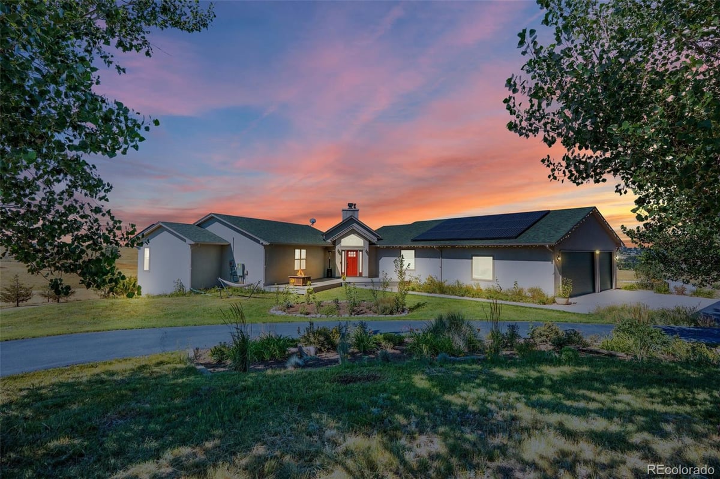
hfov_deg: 93.3
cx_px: 360
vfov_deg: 70.4
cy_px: 240
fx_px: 340
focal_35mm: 17
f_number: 7.1
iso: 640
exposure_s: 1/2500
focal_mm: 17
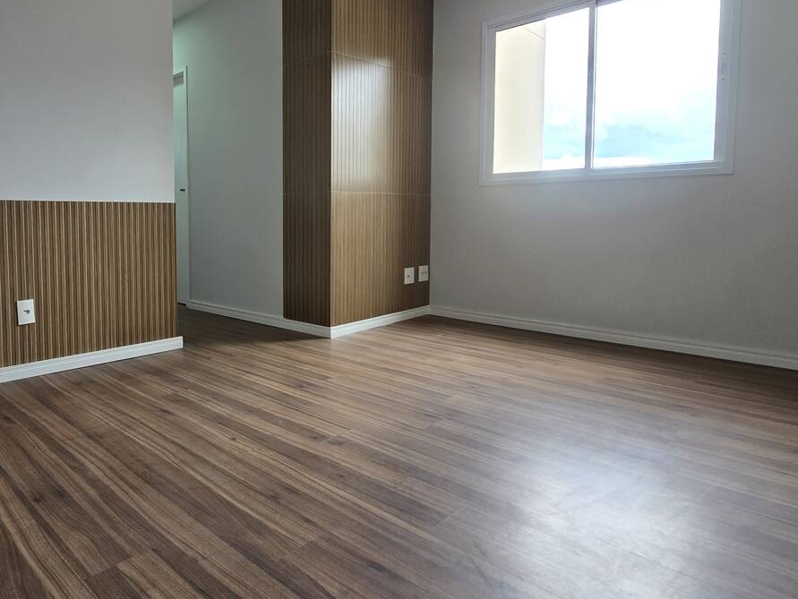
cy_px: 244
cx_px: 244
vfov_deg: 63.0
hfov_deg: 75.6
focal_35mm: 21
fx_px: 484
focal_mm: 2.2
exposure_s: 1/138
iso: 50
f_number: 2.2
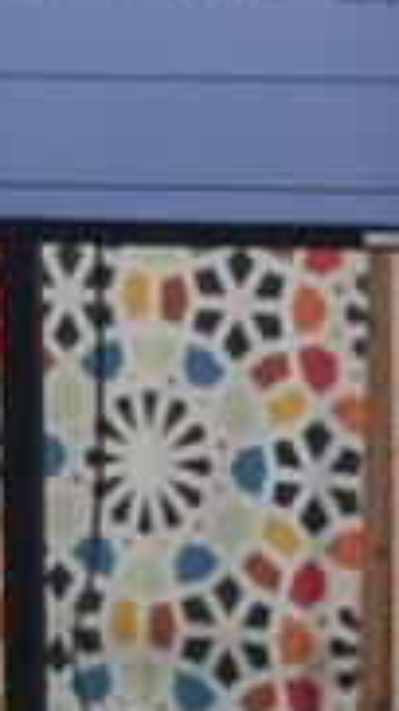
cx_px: 419
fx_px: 4338
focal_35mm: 230
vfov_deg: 9.3
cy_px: 18
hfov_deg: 5.3
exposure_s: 1/30
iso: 640
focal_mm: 33.3
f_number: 4.9
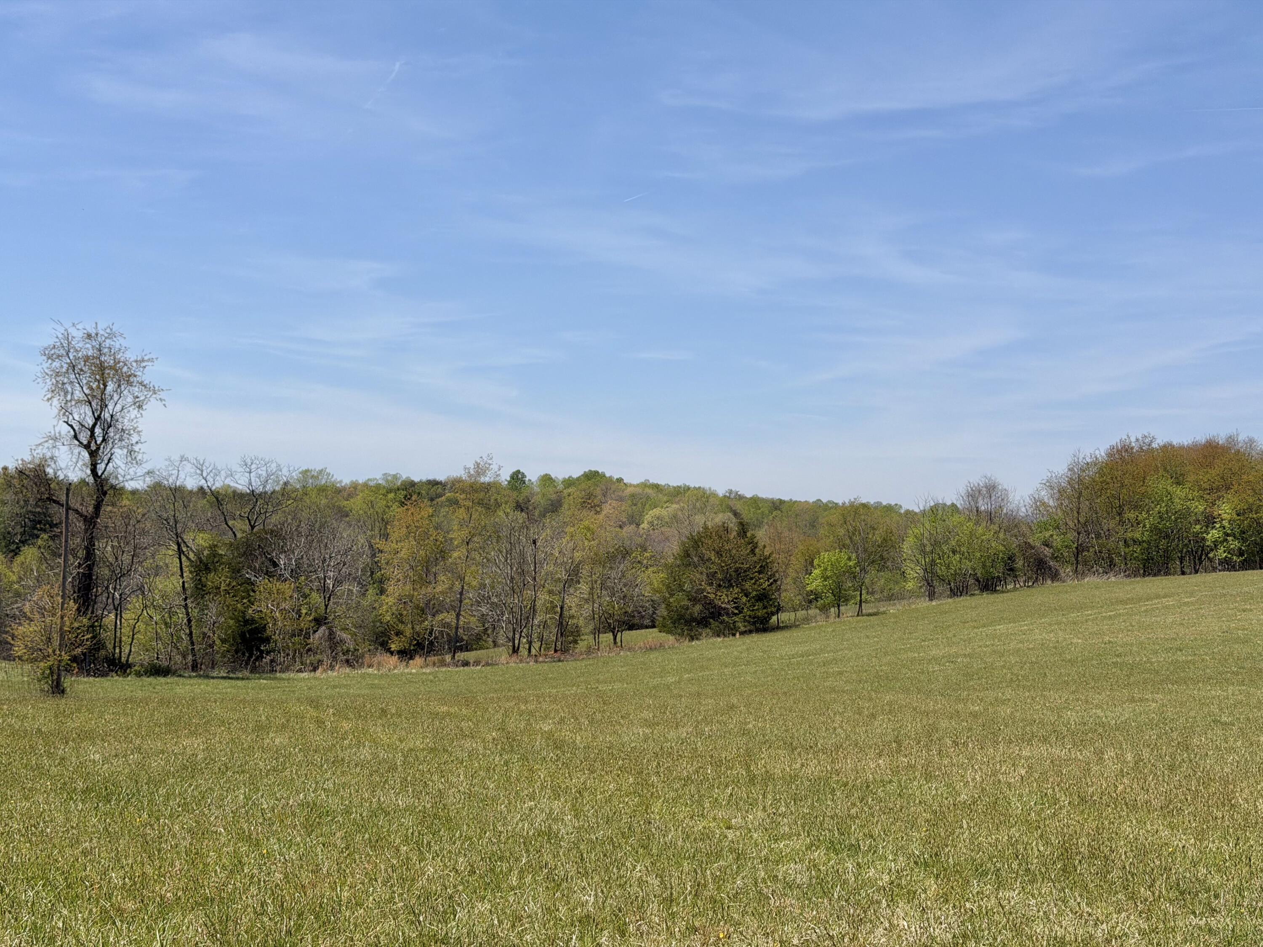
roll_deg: -1.4
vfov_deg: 30.3
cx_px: 632
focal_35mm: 48
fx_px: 1751
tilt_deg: +1.6
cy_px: 474
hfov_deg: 39.7
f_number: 1.78
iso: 64
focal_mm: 6.76
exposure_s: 1/6536
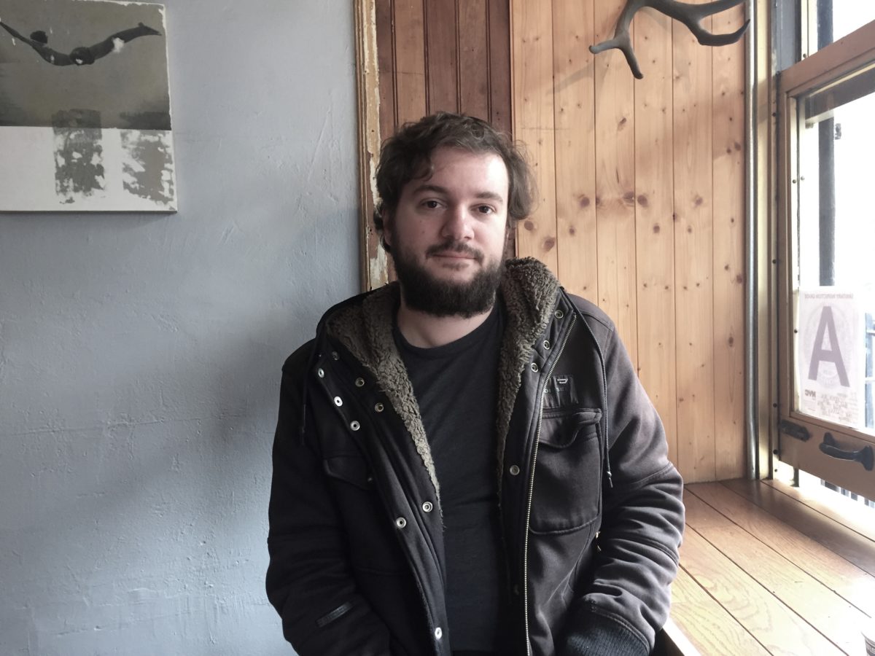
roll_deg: +1.4
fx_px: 733
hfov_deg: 61.7
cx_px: 438
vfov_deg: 48.2
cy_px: 328
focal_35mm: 29
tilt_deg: -5.0
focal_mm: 4.15
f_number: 2.2
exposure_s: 1/30
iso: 125
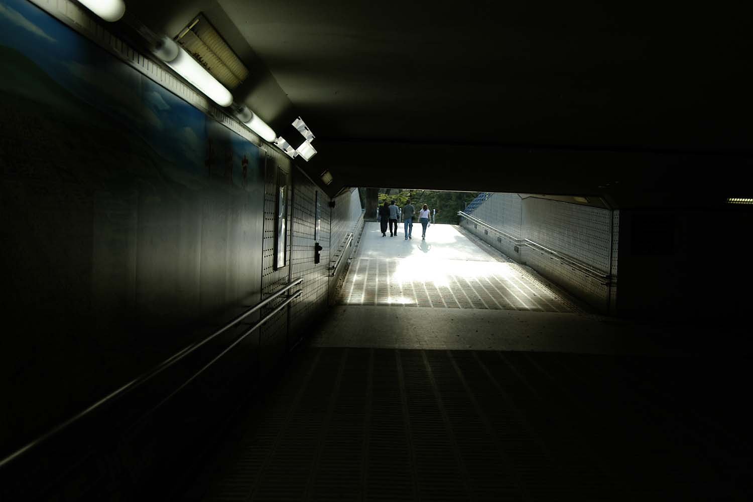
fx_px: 753
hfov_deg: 53.1
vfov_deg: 36.9
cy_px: 251
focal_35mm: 36
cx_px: 376
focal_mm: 24
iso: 200
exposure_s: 1/90
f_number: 5.6
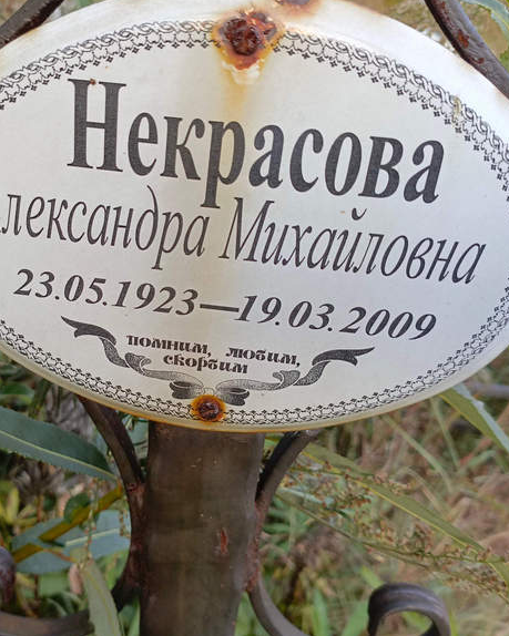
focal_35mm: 34
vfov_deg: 52.9
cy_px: 319
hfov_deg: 42.8
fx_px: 640
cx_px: 176
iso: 179
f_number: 1.69
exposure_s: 1/100
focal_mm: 4.76
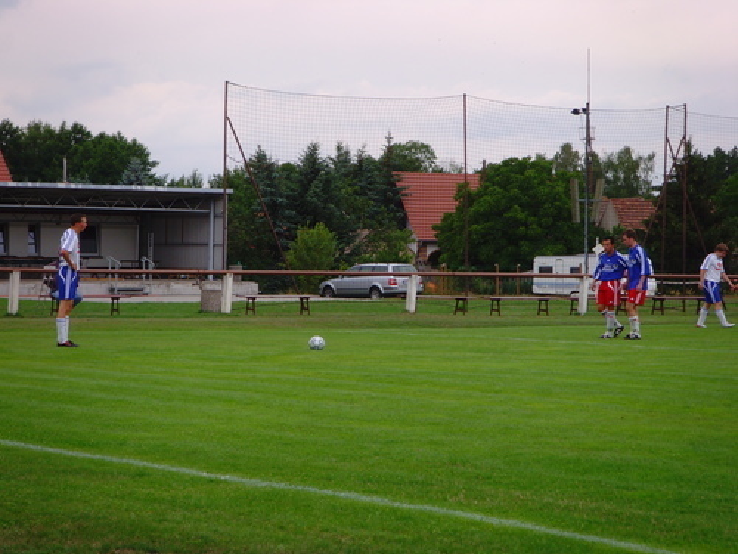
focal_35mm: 117
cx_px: 369
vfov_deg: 12.7
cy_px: 277
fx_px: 2494
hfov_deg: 16.8
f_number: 4.5
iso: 80
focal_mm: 19.8
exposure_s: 1/180
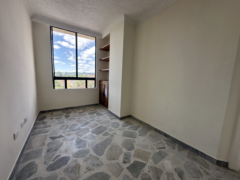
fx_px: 97
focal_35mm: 14
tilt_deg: -7.6
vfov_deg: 85.7
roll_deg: -2.2
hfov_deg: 102.1
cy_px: 90
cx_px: 120
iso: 50
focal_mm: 2.22
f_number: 2.2
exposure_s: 1/175
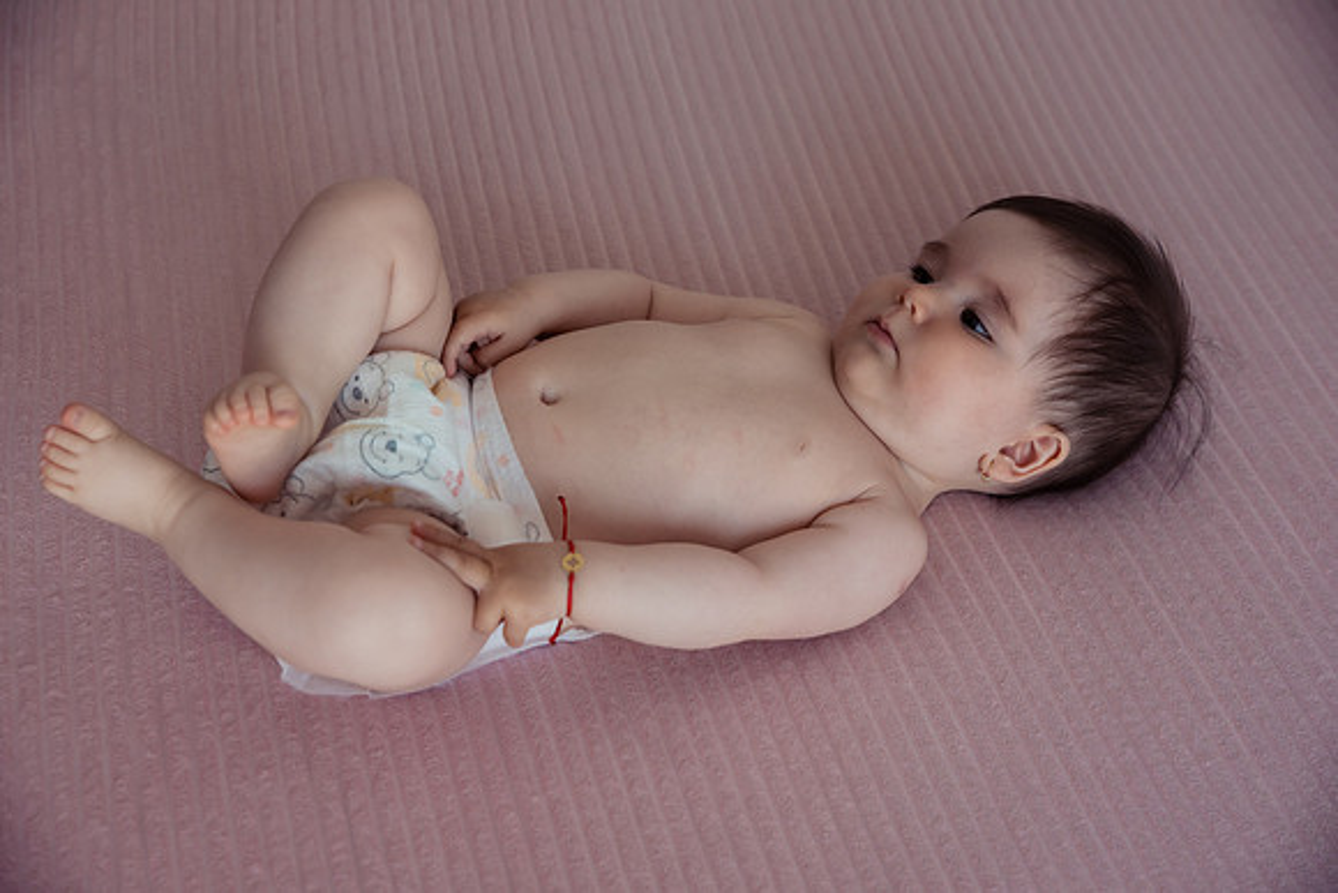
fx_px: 2230
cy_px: 446
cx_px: 669
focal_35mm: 60
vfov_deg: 22.6
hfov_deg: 33.4
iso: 640
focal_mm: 60
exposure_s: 1/160
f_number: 4.5
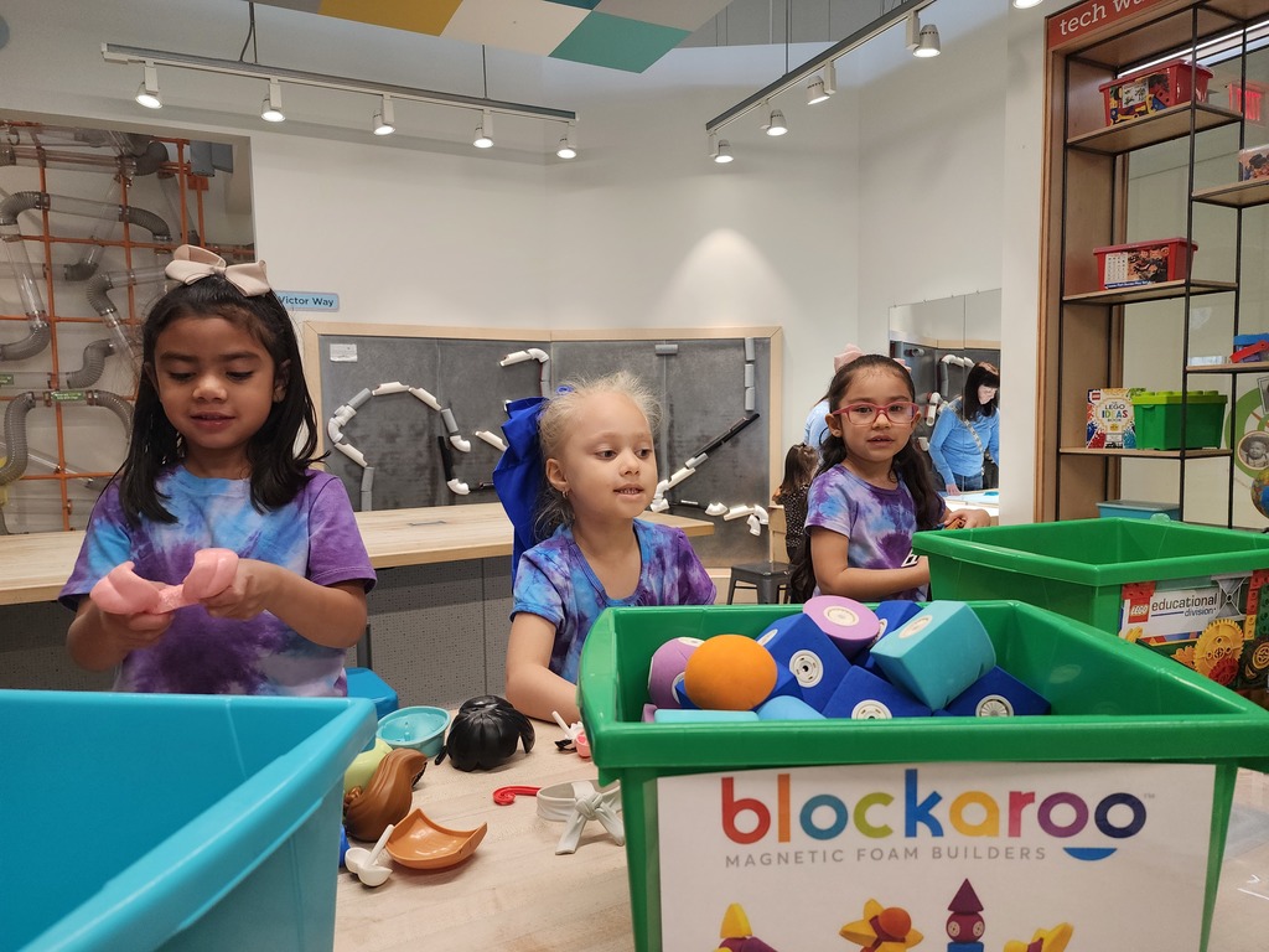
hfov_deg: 73.9
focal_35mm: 23
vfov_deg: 58.9
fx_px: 843
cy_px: 476
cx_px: 634
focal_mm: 6.4
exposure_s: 1/180
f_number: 1.8
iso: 200
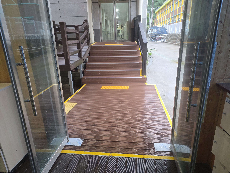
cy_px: 86
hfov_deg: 73.9
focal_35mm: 23
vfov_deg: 58.9
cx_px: 115
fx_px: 153
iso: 100
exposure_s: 1/120
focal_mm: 6.25
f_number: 1.7
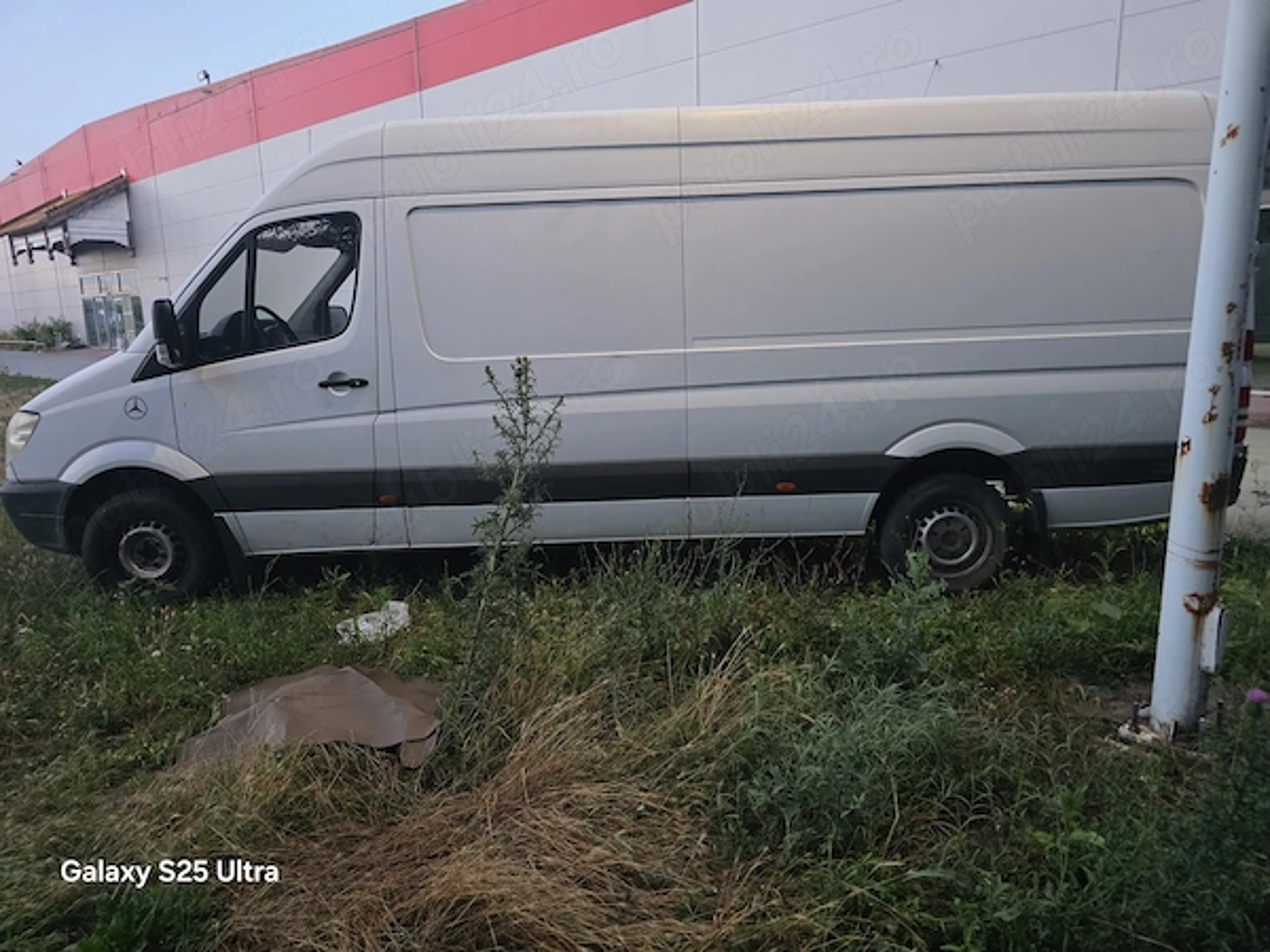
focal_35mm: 23
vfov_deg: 58.9
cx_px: 635
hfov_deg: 73.9
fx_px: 844
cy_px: 476
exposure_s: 1/100
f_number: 1.7
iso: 1250
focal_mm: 6.3
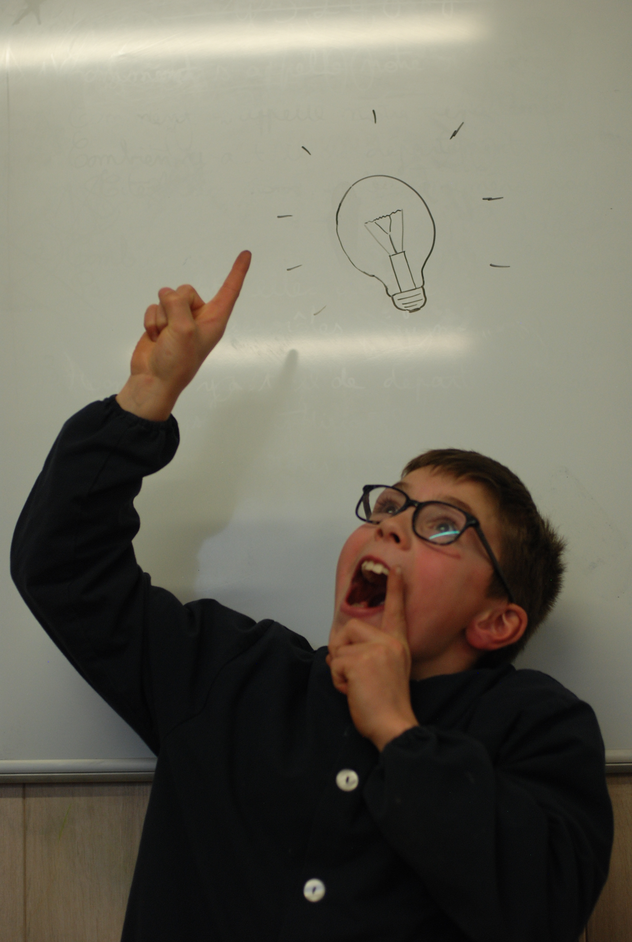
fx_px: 1965
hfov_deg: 18.3
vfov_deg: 26.9
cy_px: 471
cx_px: 316
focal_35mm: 75
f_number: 2.5
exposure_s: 1/250
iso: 400
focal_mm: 50
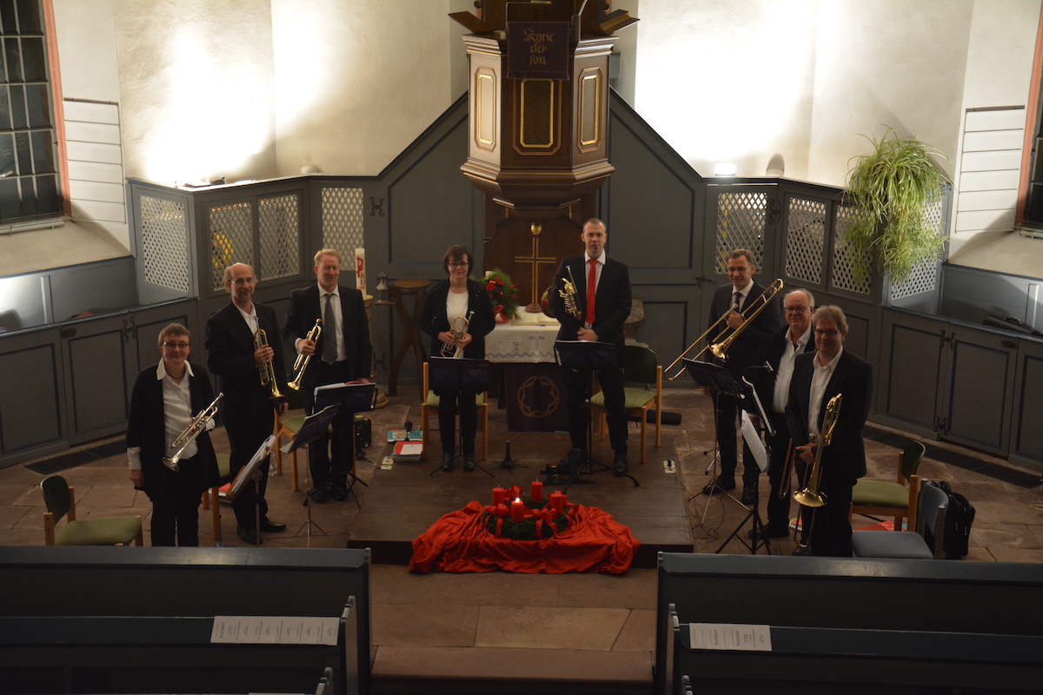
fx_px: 1521
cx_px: 522
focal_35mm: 52
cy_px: 348
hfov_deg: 37.9
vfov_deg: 25.8
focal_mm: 35
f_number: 4.5
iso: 1250
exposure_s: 1/30
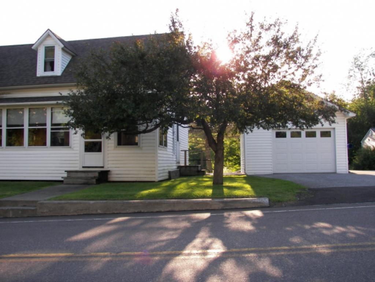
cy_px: 141
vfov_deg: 39.7
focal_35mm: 36
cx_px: 188
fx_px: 390
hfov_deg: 51.3
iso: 50
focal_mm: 6
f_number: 2.8
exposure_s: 1/160
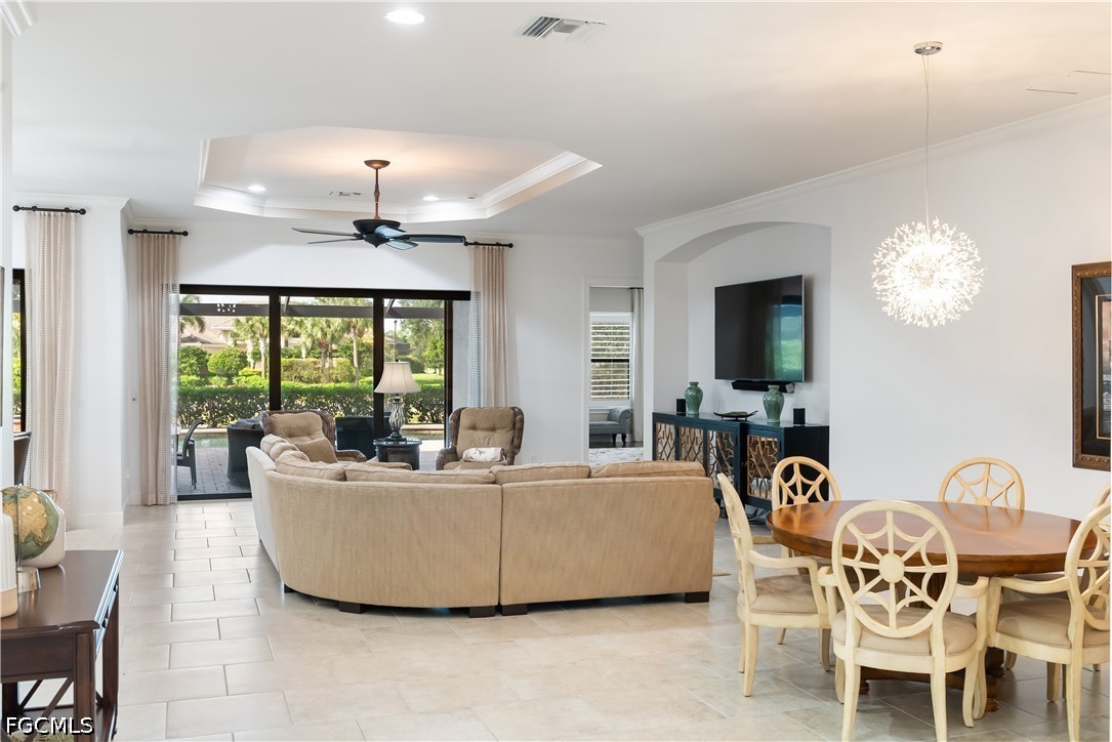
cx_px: 556
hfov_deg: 57.2
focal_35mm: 33
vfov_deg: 40.0
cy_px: 371
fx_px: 1020
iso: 1600
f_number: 6.7
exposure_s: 1/30
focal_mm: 33
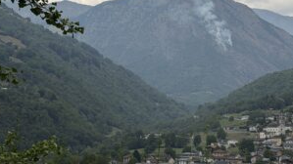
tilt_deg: +8.6
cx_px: 212
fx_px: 715
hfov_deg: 23.0
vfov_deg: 13.1
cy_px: 29
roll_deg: -1.3
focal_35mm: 92
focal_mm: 6.76
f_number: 1.78
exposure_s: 1/5587
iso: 64
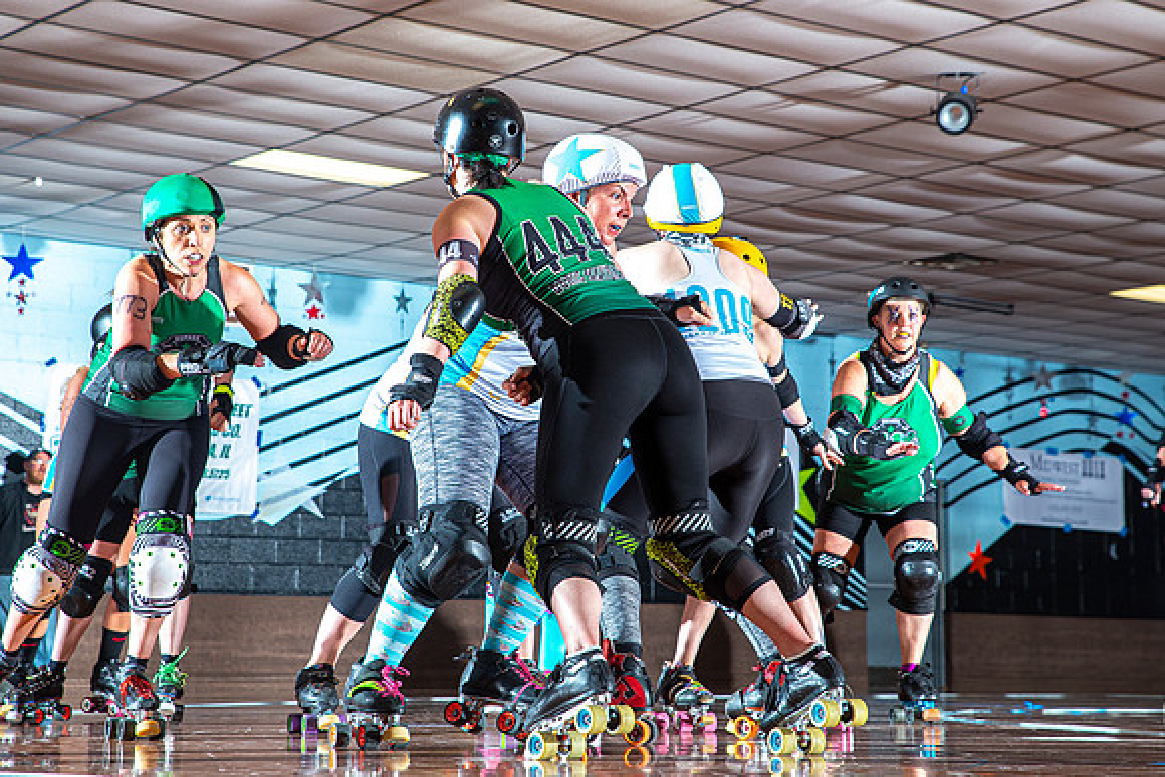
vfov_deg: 17.2
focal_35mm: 79
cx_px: 593
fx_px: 2567
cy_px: 336
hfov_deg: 25.6
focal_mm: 70
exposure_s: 1/160
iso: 640
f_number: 7.1
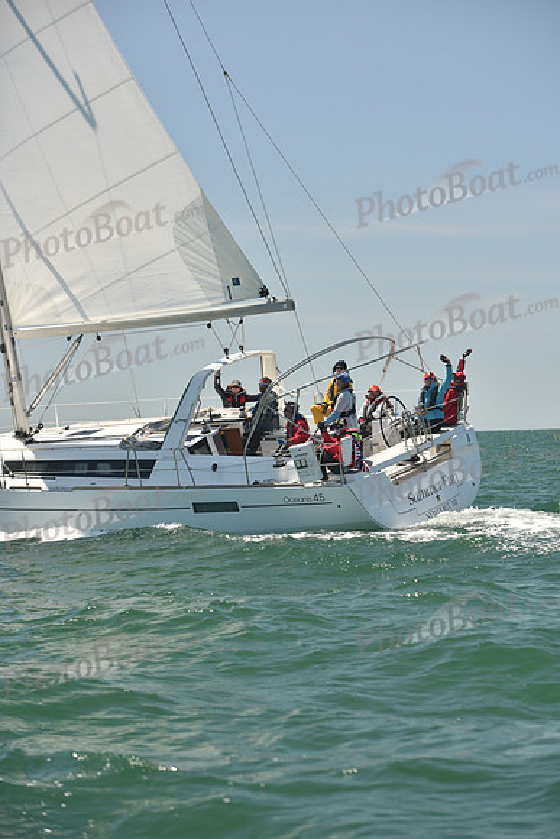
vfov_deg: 19.5
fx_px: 2448
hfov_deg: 13.0
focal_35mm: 105
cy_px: 420
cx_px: 280
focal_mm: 105
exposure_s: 1/800
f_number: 4.5
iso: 250
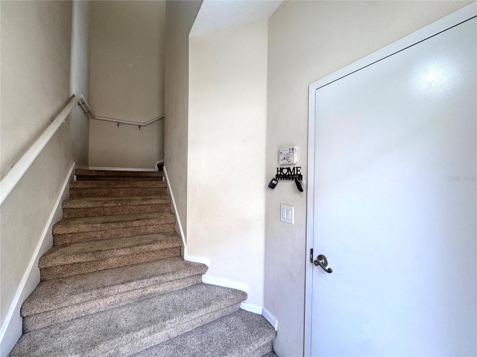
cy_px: 178
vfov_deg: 85.7
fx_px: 193
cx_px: 238
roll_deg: -1.2
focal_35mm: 14
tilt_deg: -0.6
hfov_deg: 102.1
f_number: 2.2
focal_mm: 2.22
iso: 125
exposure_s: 1/120
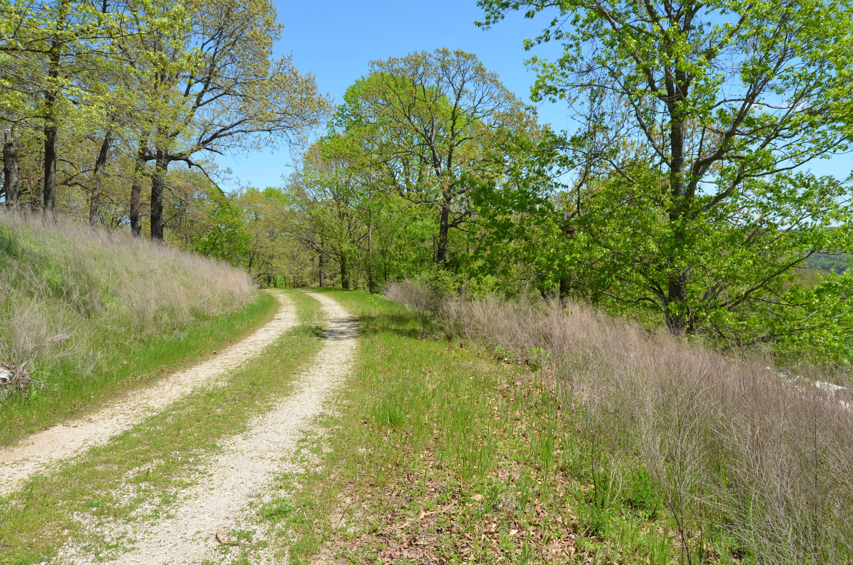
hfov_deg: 67.5
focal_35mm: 27
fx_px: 638
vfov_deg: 47.7
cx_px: 426
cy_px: 282
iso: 110
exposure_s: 1/250
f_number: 8
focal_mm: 18
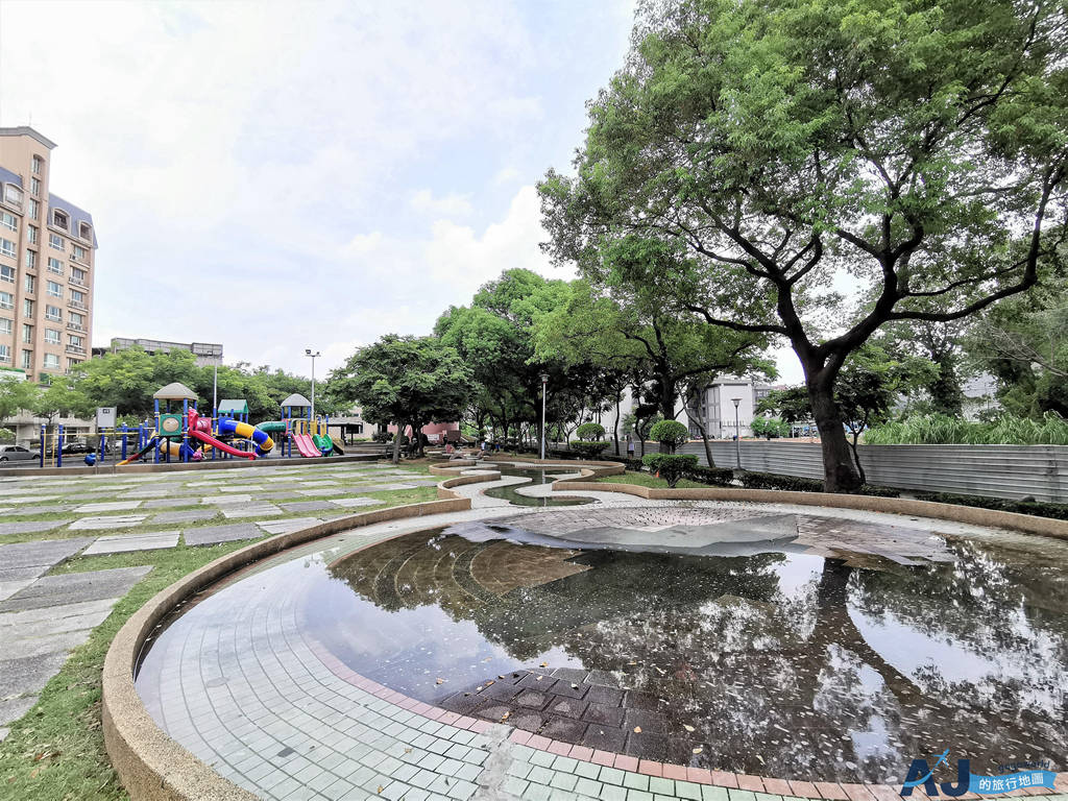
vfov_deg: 74.7
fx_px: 524
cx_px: 534
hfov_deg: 91.0
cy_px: 400
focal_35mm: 17
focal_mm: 2.26
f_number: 2.2
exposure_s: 1/327
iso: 50
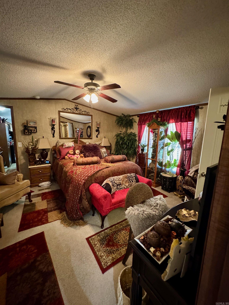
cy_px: 152
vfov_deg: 102.1
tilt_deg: -8.8
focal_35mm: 14
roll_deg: -0.9
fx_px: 123
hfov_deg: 85.7
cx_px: 114
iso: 1250
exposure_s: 1/40
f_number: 2.2
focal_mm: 2.22
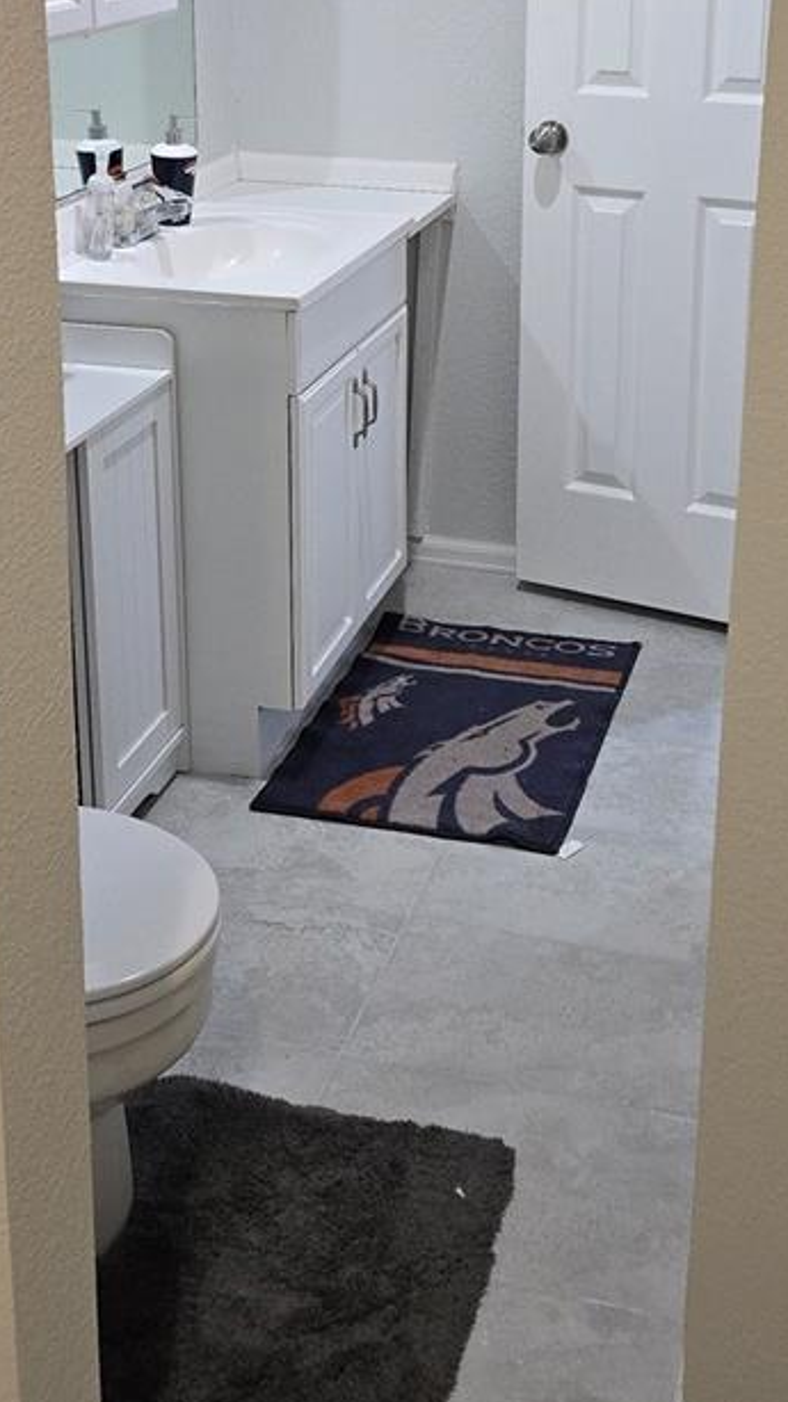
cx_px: 418
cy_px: 285
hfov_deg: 24.4
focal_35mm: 49
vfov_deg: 40.4
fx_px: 1822
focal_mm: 6.3
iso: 125
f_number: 1.7
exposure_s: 1/54.4
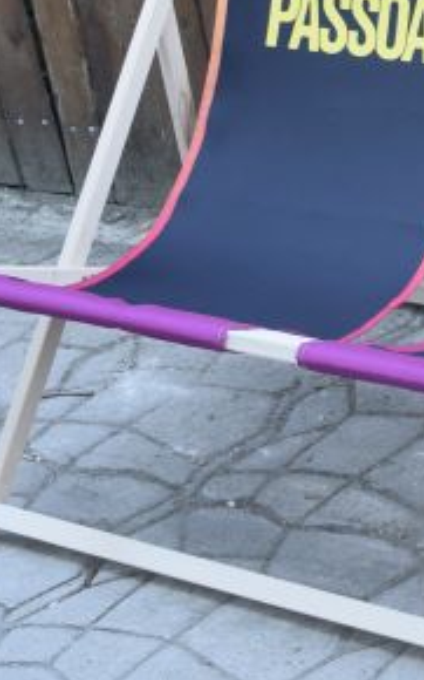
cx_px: 623
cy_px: 229
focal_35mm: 105
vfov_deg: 19.7
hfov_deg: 11.9
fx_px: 1951
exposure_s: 1/125
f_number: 5.6
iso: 400
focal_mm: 25
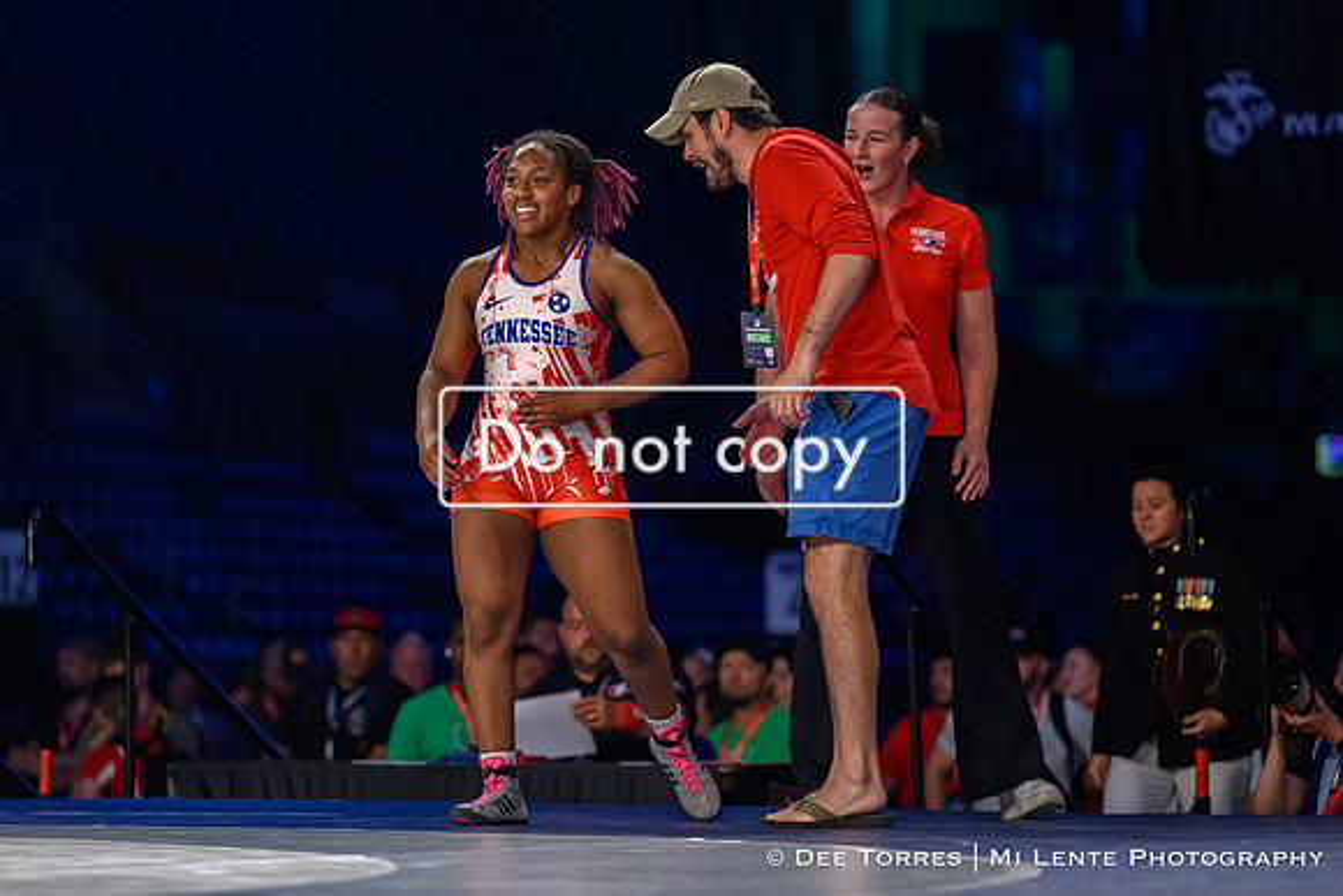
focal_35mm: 161
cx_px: 604
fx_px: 6004
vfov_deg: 8.5
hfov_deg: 12.8
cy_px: 396
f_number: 2.8
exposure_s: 1/800
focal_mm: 140
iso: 4500
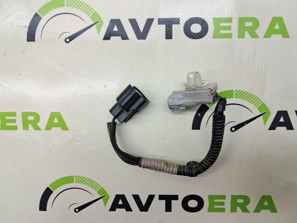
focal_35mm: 27
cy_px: 112
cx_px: 148
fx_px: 231
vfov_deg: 51.3
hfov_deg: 65.4
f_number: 1.8
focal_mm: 4
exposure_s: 1/50
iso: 50
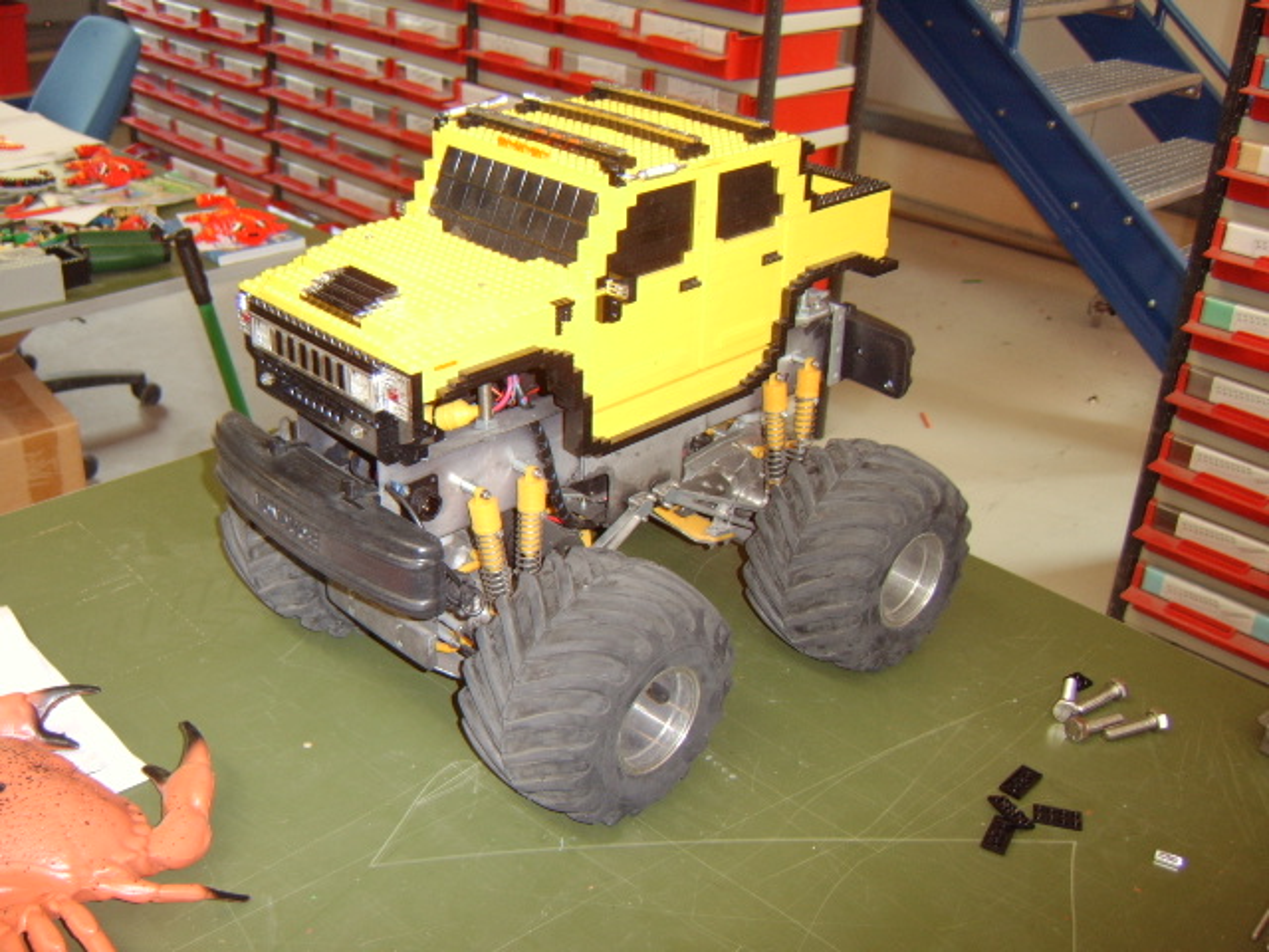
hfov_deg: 58.4
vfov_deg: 45.4
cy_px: 476
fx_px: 1136
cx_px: 634
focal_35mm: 31
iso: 141
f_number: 2.7
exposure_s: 1/30
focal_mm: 8.13
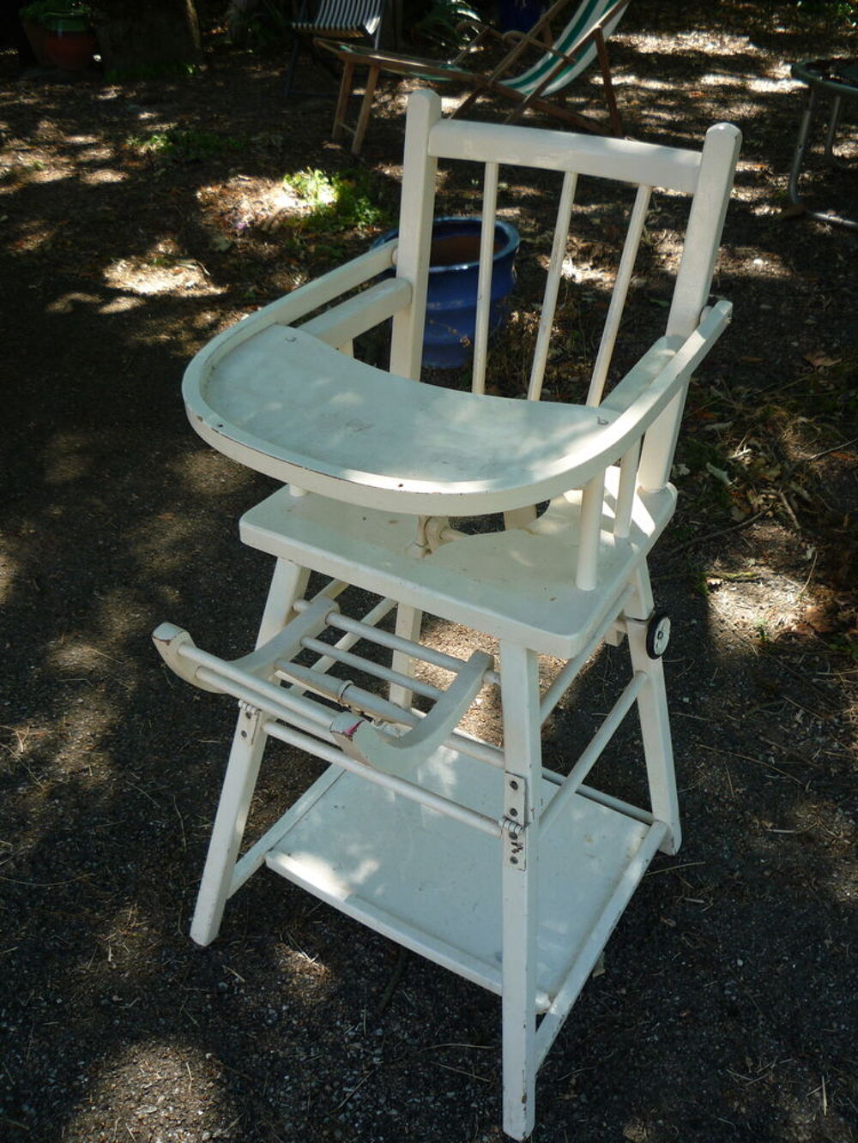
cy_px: 572
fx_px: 991
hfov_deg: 46.8
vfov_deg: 60.0
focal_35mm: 30
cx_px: 429
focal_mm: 5.2
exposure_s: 1/100
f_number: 3.3
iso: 100
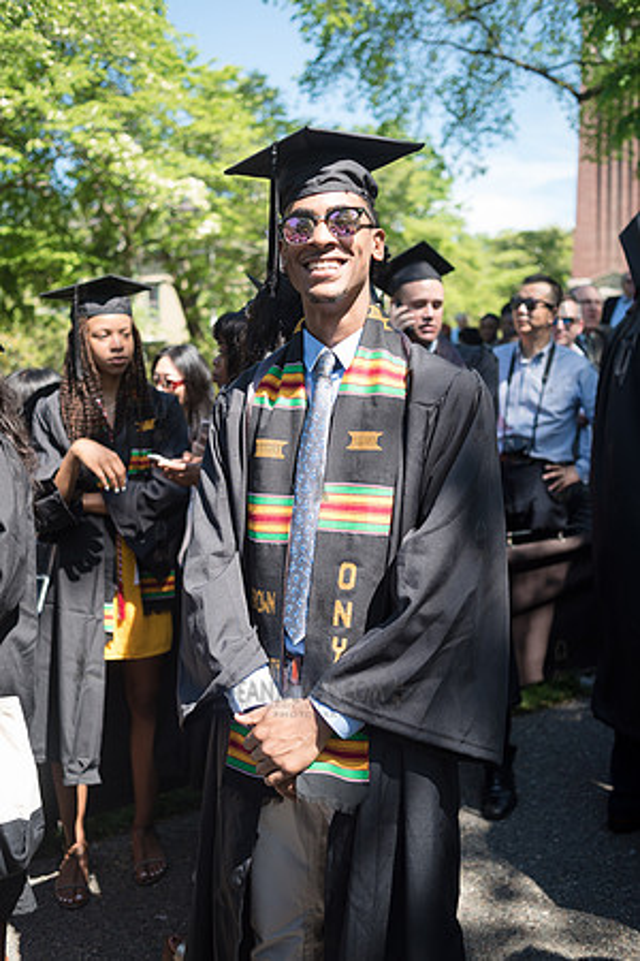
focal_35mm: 35
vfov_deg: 54.4
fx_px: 933
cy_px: 480
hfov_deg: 37.9
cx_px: 320
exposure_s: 1/500
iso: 100
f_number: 3.5
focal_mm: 35
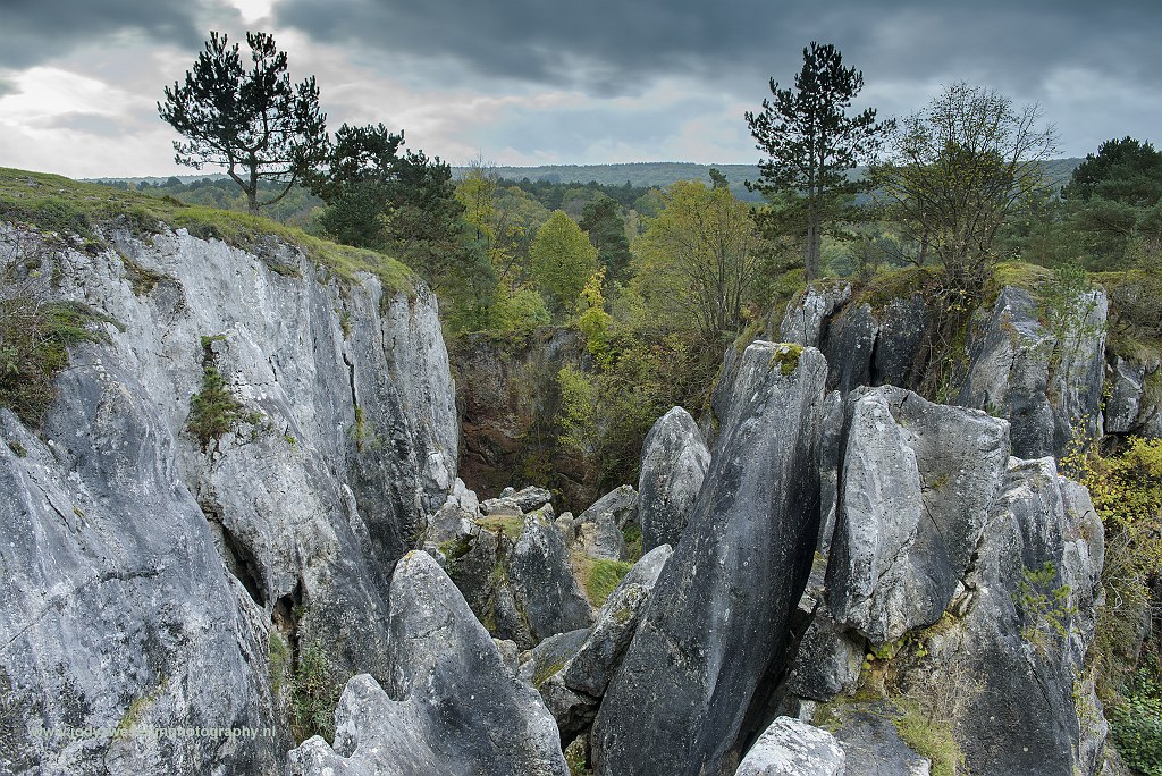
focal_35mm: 31
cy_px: 388
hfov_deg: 60.3
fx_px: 1001
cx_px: 581
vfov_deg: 42.4
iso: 500
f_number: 14
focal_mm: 31
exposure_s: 2.5
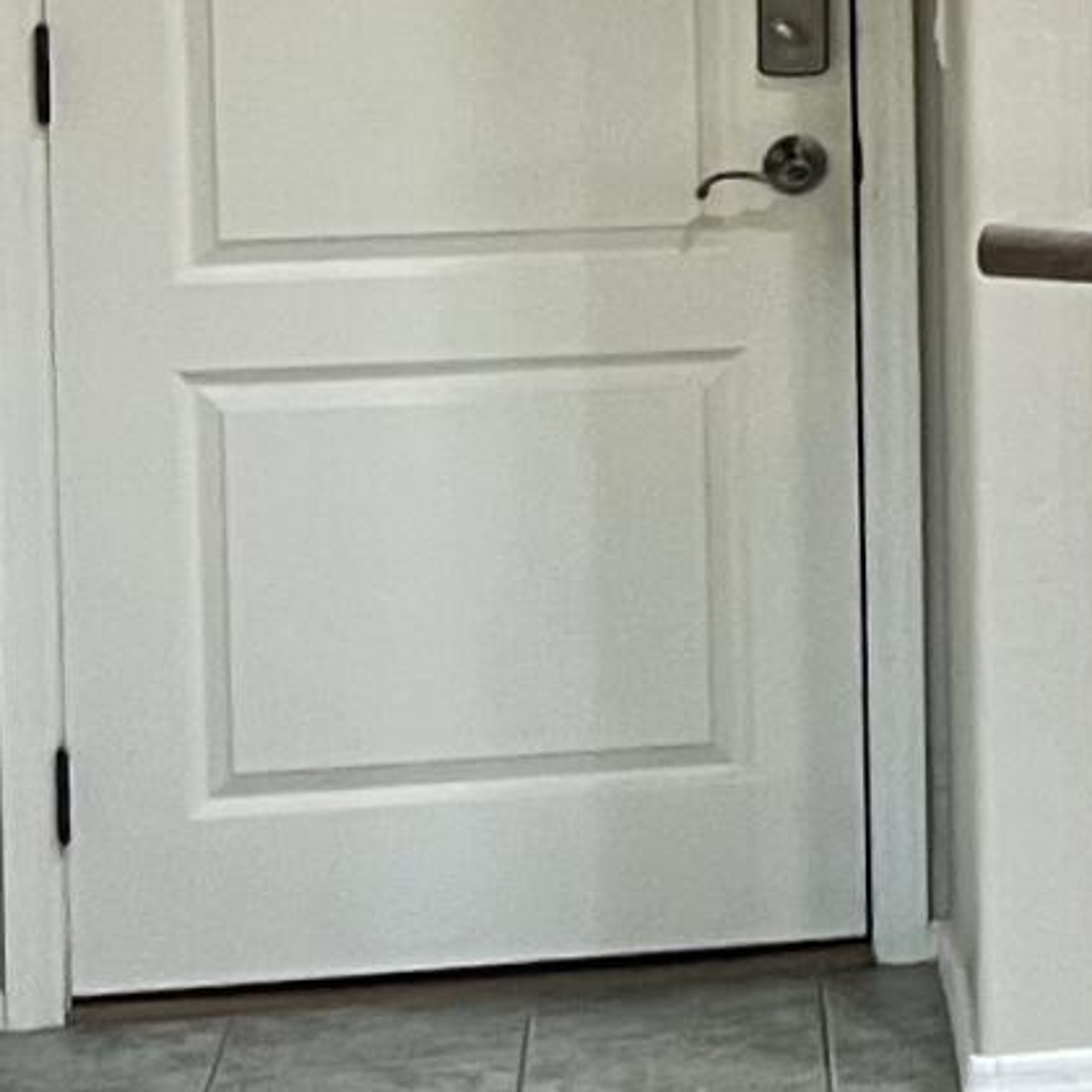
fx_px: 5853
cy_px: -94
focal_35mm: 164
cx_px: 3065
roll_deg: +0.2
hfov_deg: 9.0
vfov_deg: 10.5
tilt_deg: -4.8
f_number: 1.5
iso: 250
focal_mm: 5.7
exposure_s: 1/60
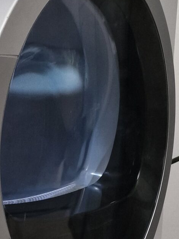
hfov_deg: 14.8
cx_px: -79
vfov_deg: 20.8
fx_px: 648
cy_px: 142
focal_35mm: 94
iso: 200
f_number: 1.8
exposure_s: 1/100
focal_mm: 6.4
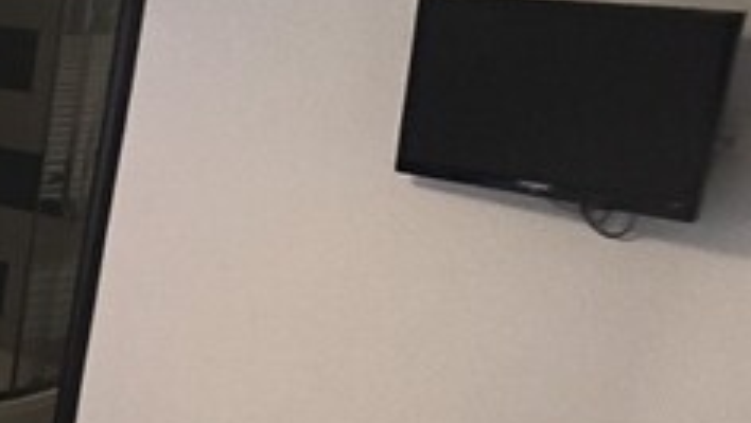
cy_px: 571
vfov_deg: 16.0
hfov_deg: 24.4
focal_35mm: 71
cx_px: -318
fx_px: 1415
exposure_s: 1/33.3
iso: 160
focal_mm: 1.65
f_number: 2.2
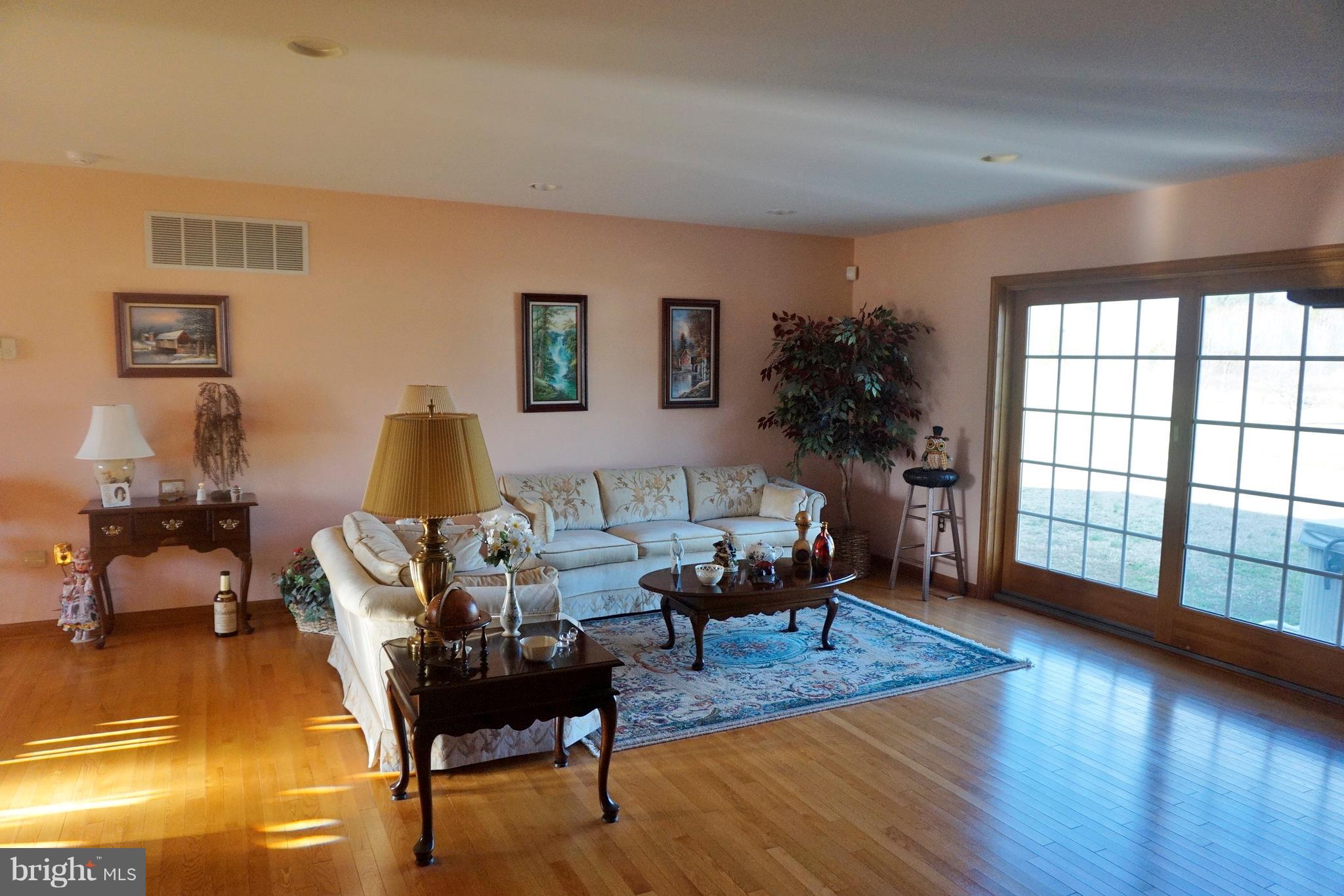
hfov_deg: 73.7
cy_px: 448
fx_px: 896
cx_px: 672
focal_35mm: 24
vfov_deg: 53.1
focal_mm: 16
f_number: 4
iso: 1000
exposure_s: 1/160
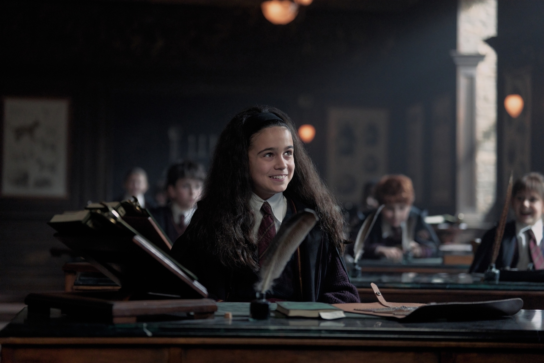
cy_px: 182
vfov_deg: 16.7
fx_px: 1239
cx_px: 272
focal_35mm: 82
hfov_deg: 24.8
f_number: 2.8
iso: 1600
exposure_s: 1/60
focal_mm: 82
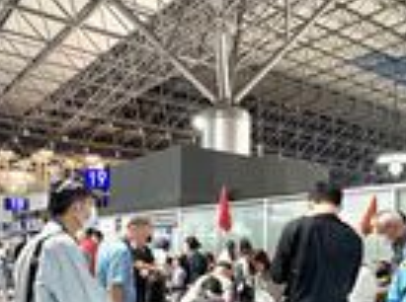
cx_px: 210
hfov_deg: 45.9
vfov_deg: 34.0
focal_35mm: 41
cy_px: 240
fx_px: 480
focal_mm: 2.22
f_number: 2.2
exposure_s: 1/60
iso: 500
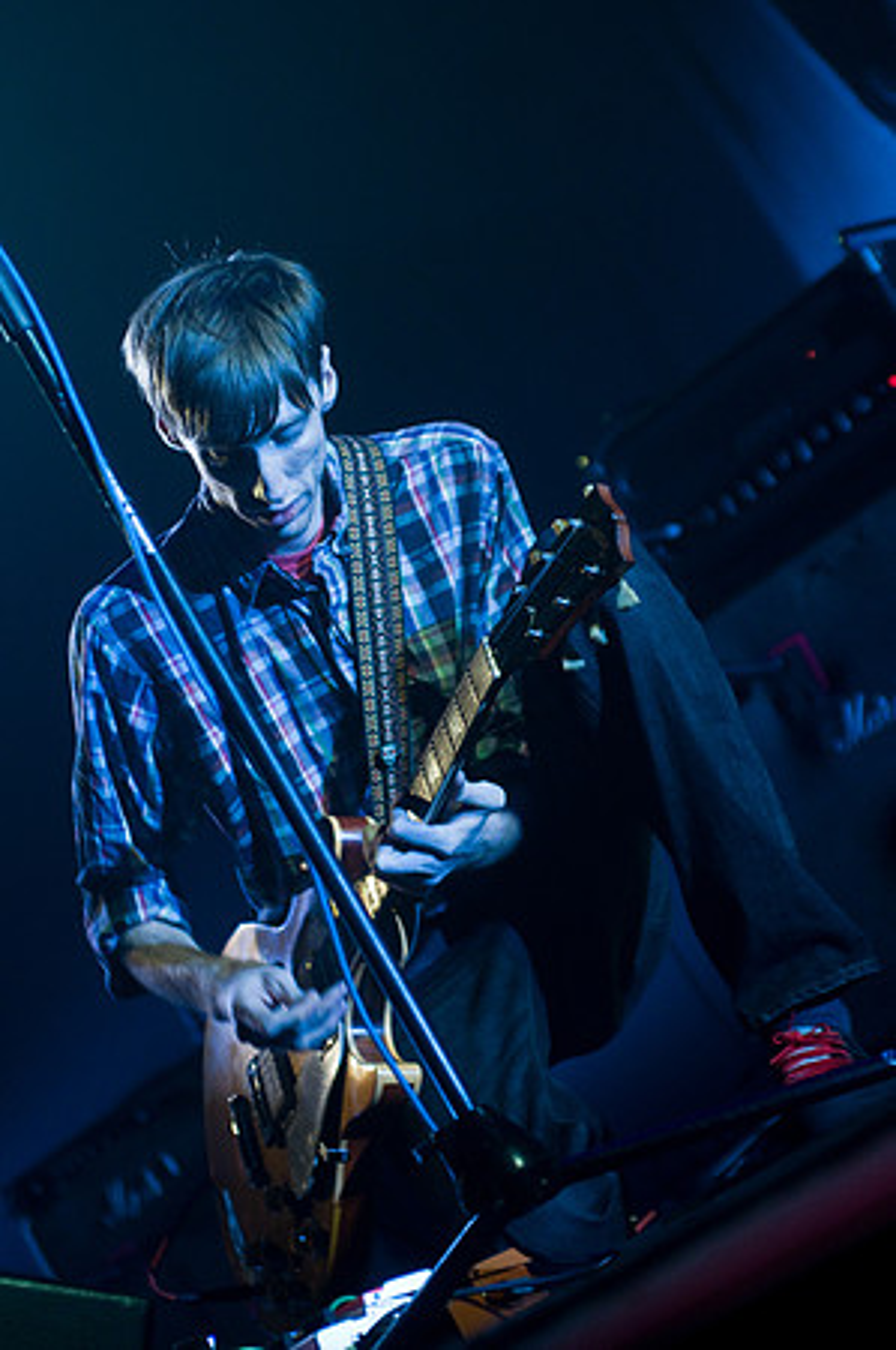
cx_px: 448
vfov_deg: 19.5
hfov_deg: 13.0
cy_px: 675
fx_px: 3929
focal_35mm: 105
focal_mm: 70
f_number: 2.8
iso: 1000
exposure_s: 1/200
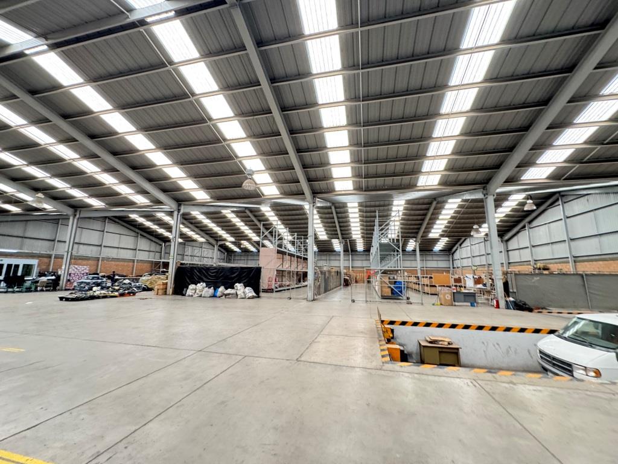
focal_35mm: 14
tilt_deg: +9.4
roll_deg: -1.9
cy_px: 232
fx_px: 250
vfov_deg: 85.7
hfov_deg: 102.1
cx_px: 309
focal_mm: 2.22
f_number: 2.2
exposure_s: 1/60
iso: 320
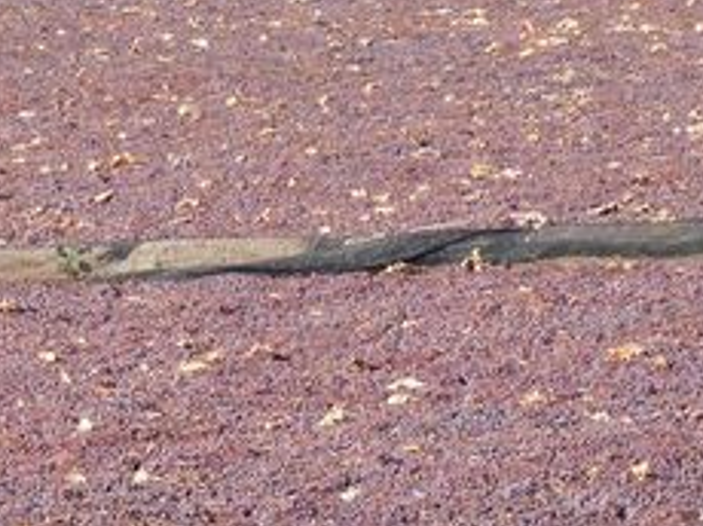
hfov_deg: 6.6
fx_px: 6005
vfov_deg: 5.0
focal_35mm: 296
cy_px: 434
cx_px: -214
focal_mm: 14.1
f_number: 4.7
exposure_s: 1/160
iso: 80
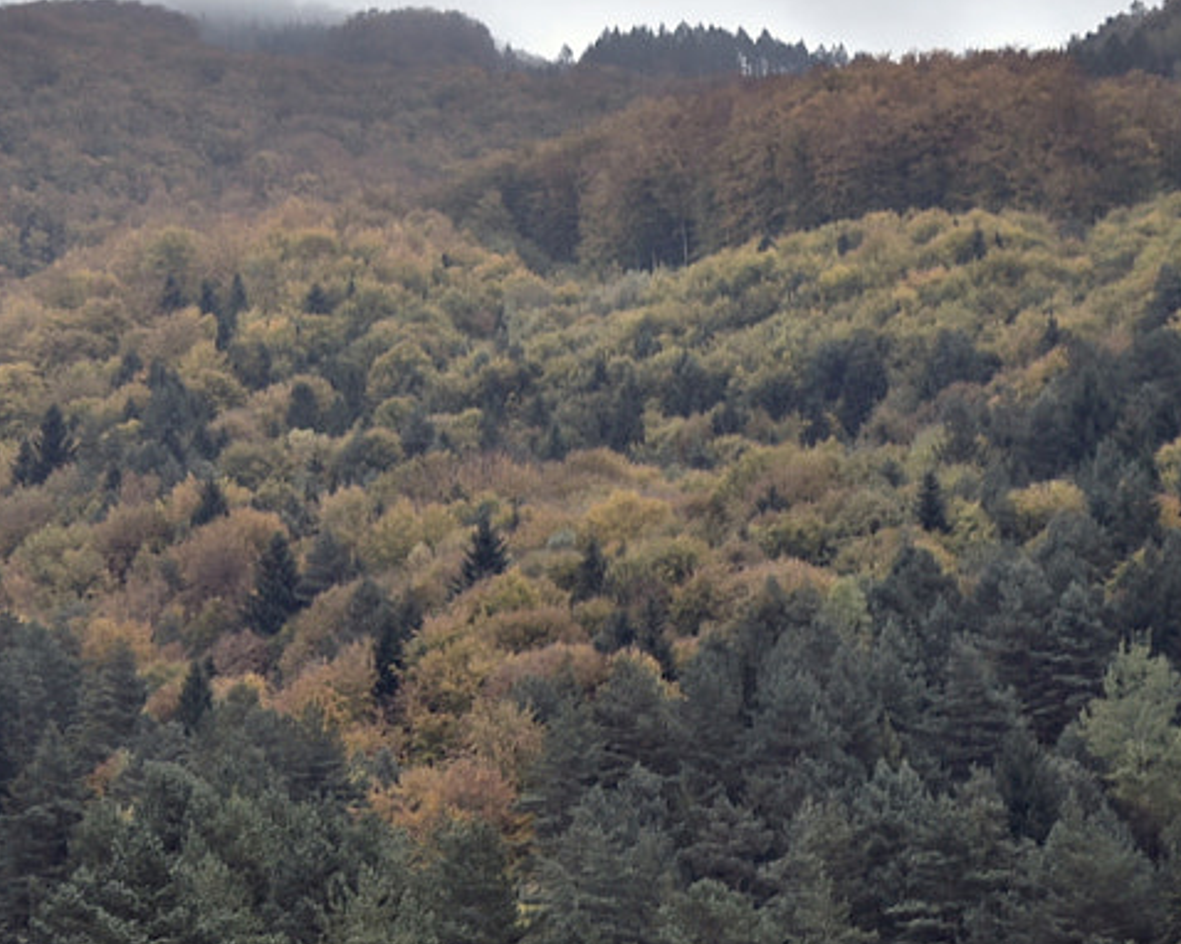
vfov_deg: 14.0
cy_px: 598
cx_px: -348
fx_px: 3843
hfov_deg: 16.5
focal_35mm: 110
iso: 400
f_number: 2.5
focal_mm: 35
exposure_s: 1/125
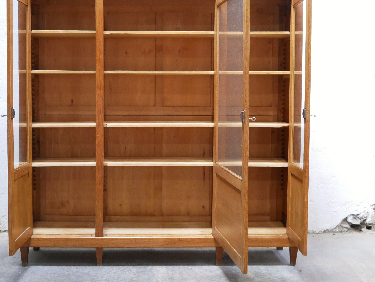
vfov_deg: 28.5
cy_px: 118
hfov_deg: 37.3
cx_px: 149
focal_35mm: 51
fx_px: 553
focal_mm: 20
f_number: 1.7
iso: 2000
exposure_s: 1/60
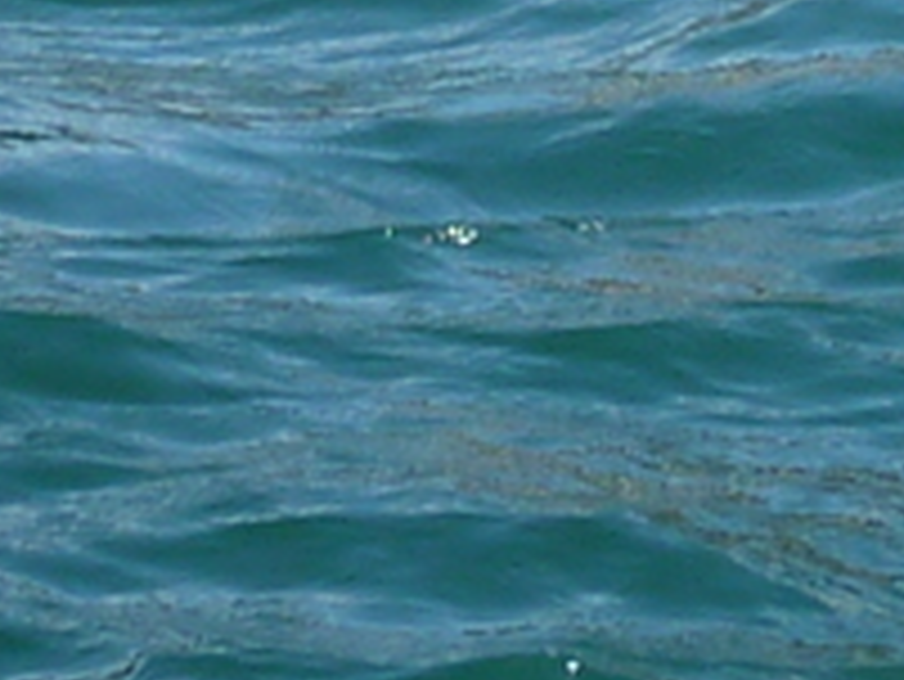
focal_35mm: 199
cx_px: 1160
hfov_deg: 9.8
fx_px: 5200
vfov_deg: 6.9
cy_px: -1139
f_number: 4
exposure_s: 1/500
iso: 80
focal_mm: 4.1
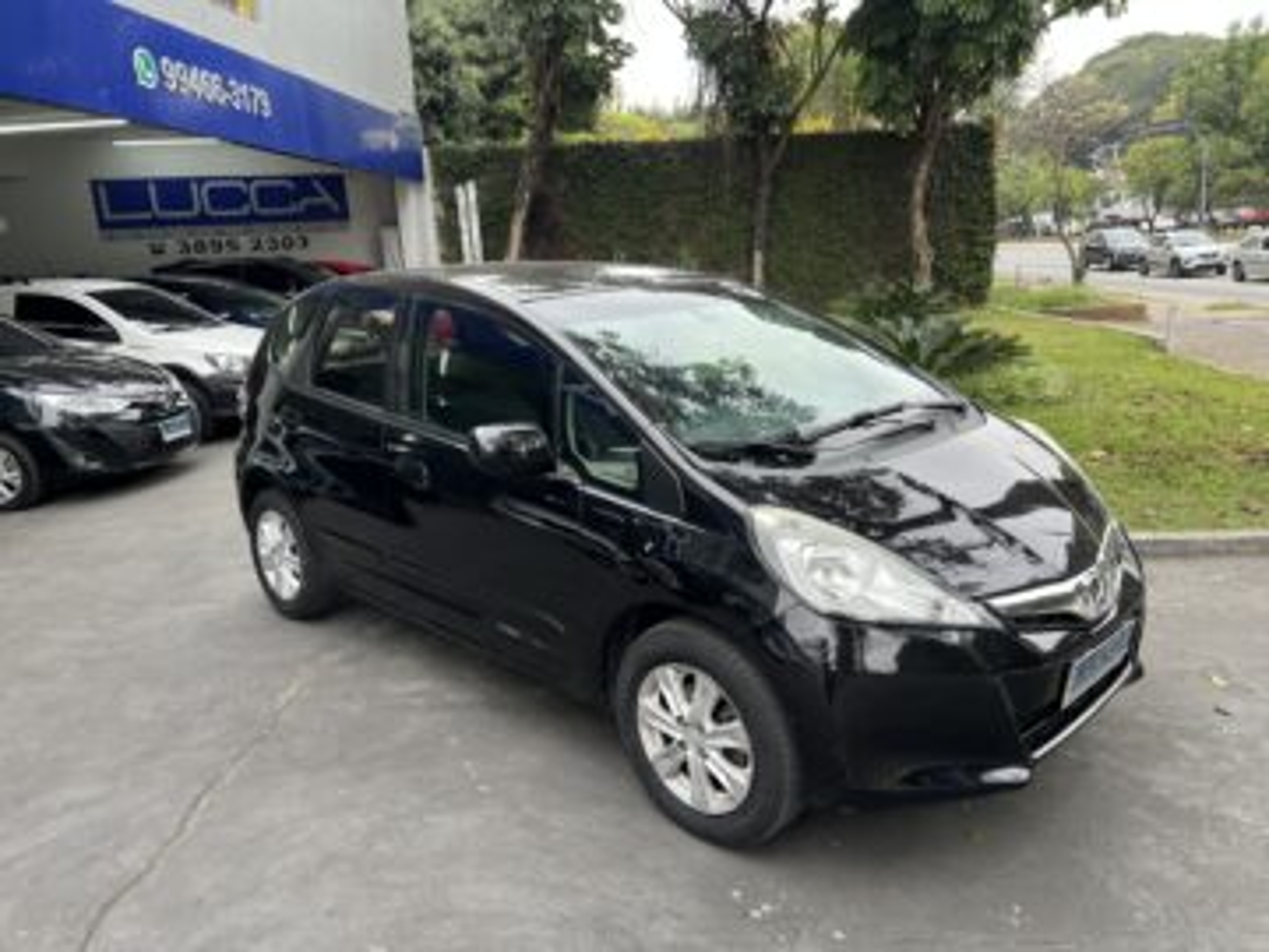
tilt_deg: -14.1
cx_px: 634
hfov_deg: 67.3
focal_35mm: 26
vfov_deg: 53.1
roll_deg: +4.0
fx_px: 953
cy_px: 476
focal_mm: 5.7
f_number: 1.5
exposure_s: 1/170
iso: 40
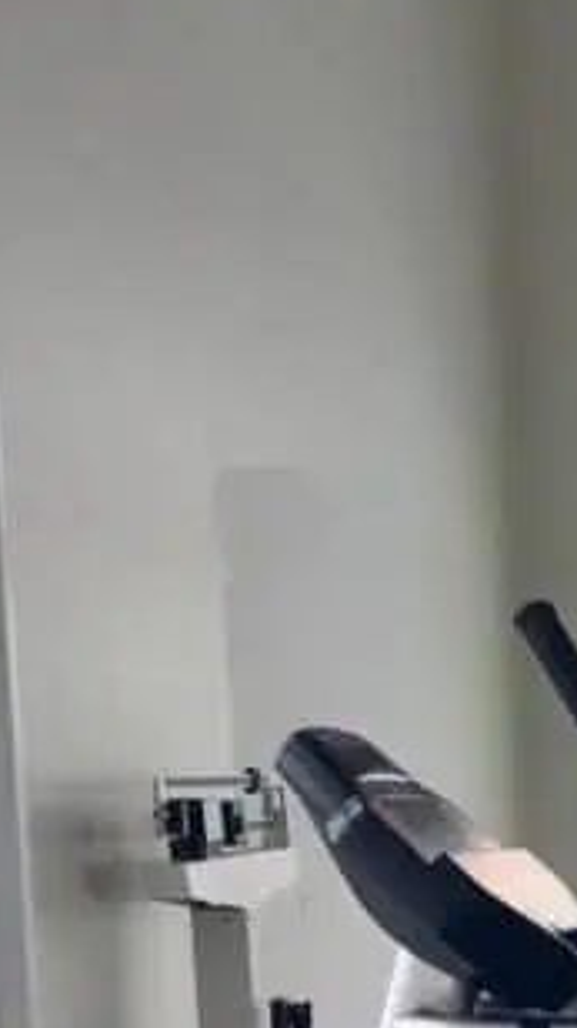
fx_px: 2859
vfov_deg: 19.3
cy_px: 1195
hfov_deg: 9.9
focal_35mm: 105
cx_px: 1461
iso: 25
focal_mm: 4.15
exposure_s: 1/264
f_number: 2.2
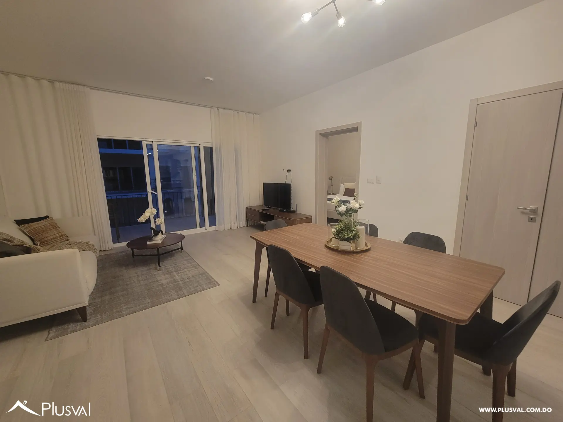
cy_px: 211
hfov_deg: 106.2
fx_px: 211
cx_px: 282
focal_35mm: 13
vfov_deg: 89.9
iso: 320
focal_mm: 2.2
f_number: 2.2
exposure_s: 1/60
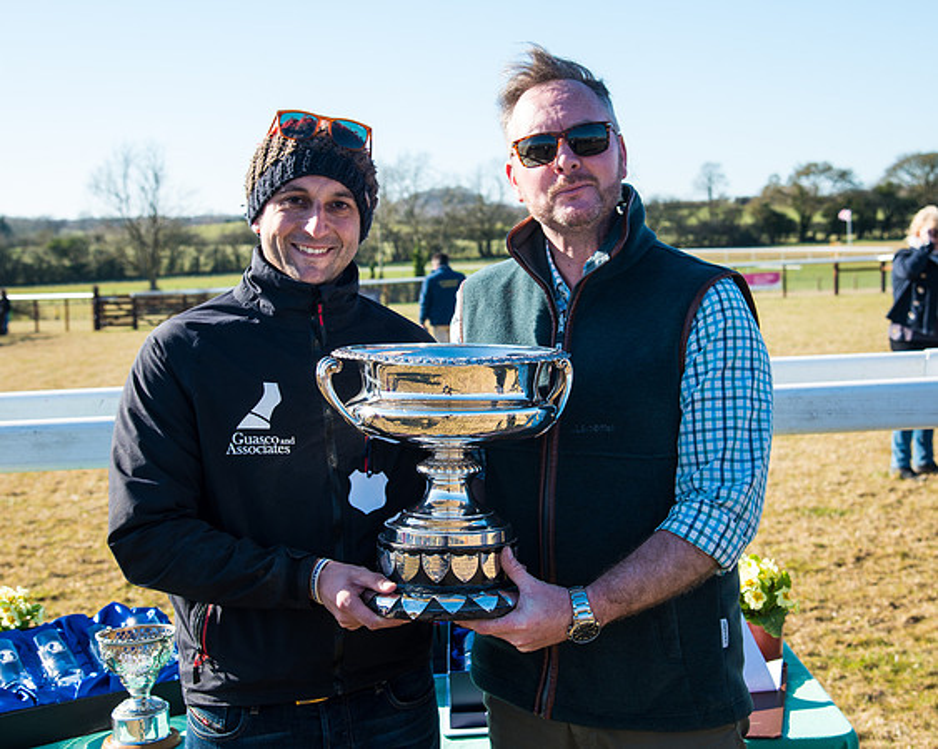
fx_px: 1583
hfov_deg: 33.0
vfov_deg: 26.6
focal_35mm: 57
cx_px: 472
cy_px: 337
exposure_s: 1/200
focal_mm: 46
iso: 125
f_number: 5
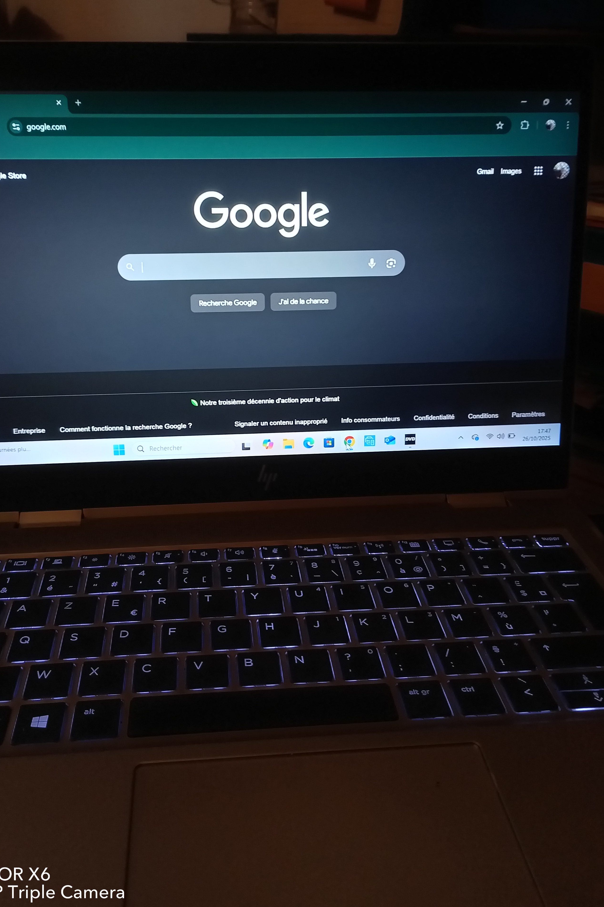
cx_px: 259
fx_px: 730
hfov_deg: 44.8
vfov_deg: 63.6
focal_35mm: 29
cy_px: 433
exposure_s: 1/20
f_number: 1.8
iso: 770
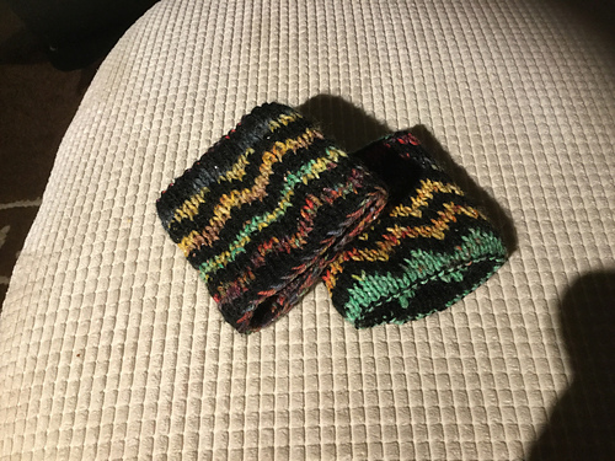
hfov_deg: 58.4
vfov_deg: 45.4
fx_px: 551
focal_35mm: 31
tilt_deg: -59.7
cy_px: 230
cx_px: 308
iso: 125
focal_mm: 3.3
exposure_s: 1/33
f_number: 2.4
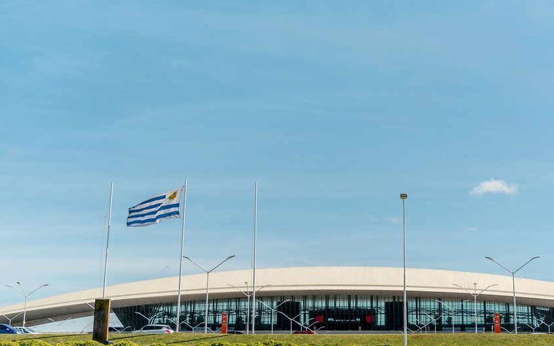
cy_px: 180
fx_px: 770
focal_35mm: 51
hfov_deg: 39.3
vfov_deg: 25.3
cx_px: 347
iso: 100
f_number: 4
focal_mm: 35
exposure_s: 1/2500
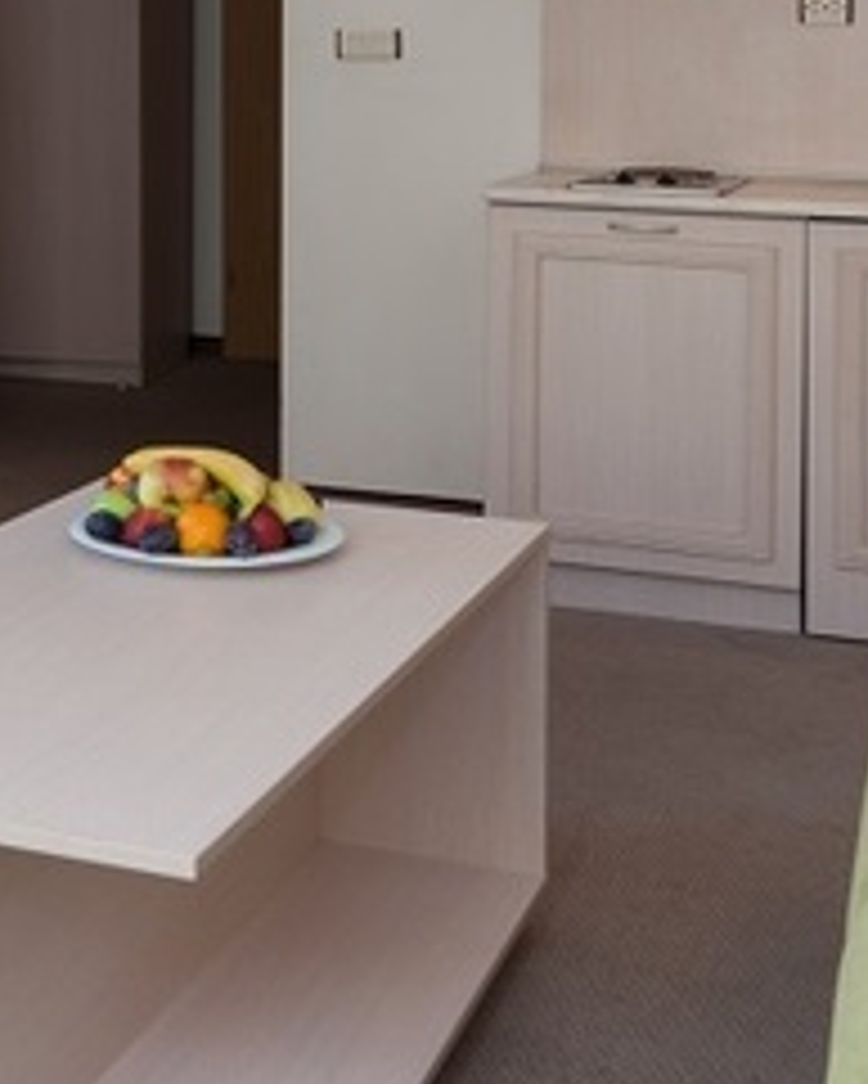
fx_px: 1797
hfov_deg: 26.8
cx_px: 207
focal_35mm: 56
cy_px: 414
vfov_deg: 33.4
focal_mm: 18
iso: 400
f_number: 5.6
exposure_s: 1/25
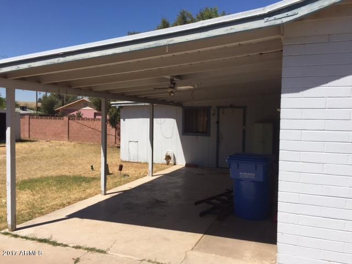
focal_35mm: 29
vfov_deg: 48.2
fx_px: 295
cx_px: 176
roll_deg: -1.3
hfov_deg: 61.7
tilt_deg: -3.8
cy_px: 132
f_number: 2.2
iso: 32
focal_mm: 4.15
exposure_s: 1/3049
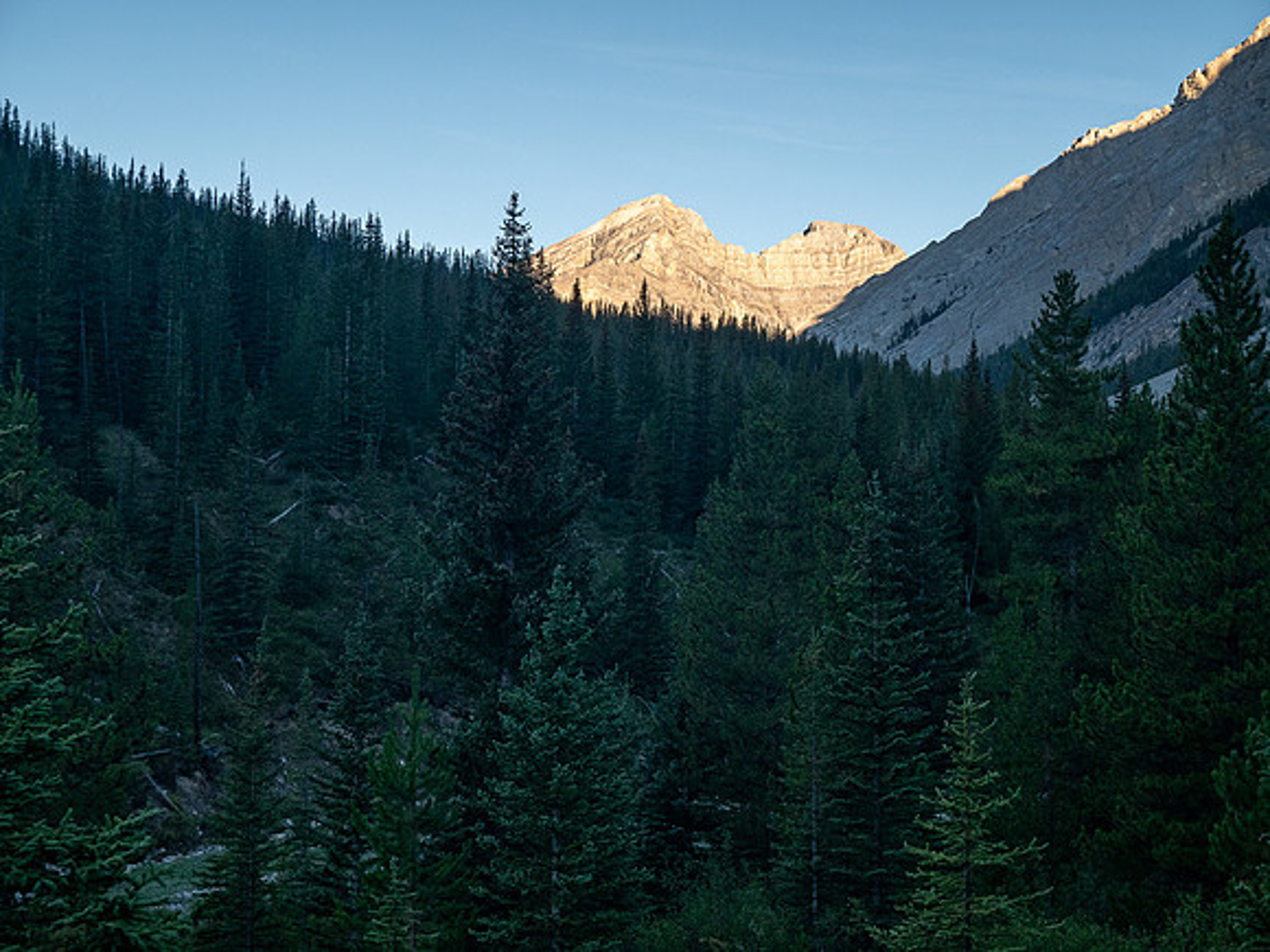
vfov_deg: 22.9
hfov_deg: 30.3
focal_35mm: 64
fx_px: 2348
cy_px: 476
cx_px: 635
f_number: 8
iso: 320
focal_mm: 32
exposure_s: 1/80
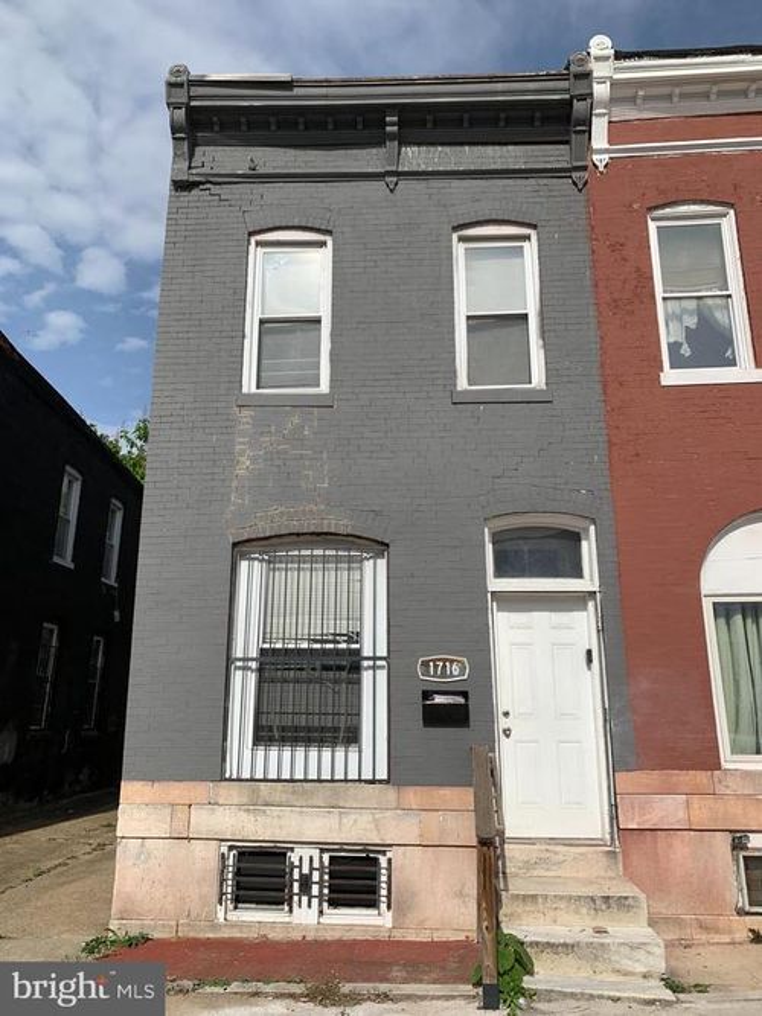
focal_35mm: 26
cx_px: 381
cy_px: 508
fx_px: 763
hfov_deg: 53.0
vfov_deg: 67.3
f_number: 1.8
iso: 25
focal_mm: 4.25
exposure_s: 1/4274
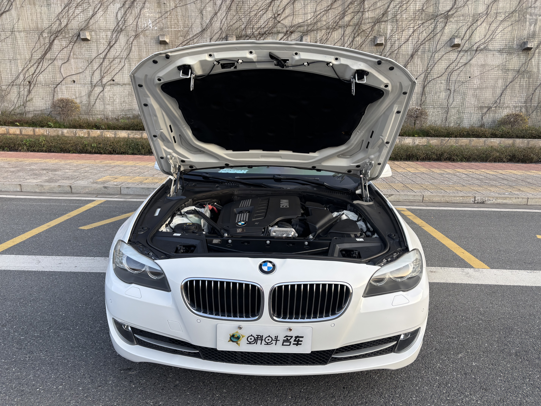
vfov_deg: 53.1
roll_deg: +0.9
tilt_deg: -12.2
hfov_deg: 67.3
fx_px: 406
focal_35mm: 26
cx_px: 270
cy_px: 203
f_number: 1.6
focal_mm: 5.96
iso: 50
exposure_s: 1/276
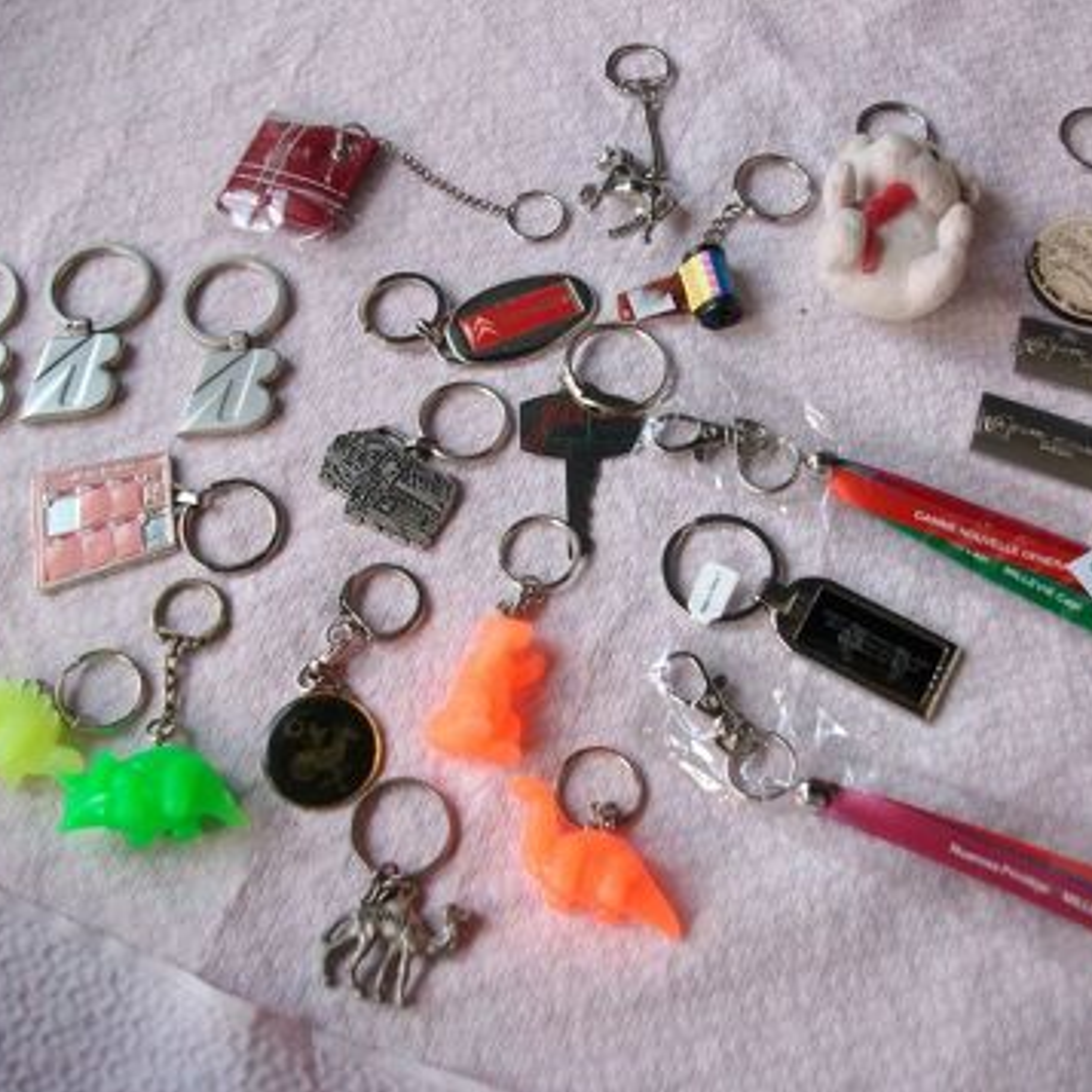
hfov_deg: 43.7
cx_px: 642
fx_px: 1356
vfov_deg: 43.9
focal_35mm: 38
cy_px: 544
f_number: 2.9
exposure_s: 1/40
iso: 129
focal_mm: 5.7
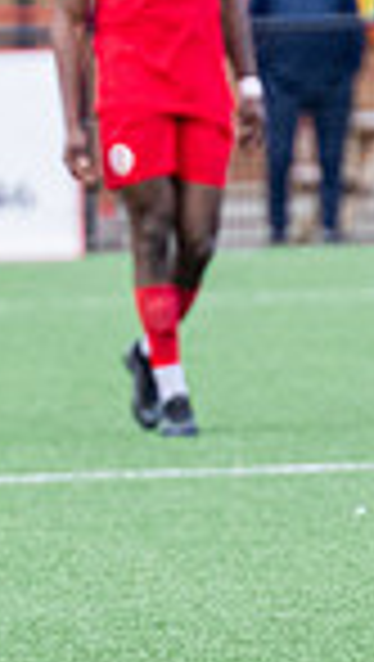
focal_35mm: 1215
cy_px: 174
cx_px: -316
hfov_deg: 1.0
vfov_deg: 1.8
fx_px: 21359
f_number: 4
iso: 1600
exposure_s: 1/1000
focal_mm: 165
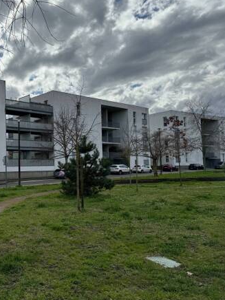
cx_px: 34
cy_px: 147
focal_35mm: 33
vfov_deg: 55.3
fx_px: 286
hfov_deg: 40.5
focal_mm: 6.86
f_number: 1.78
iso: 80
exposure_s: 1/10417
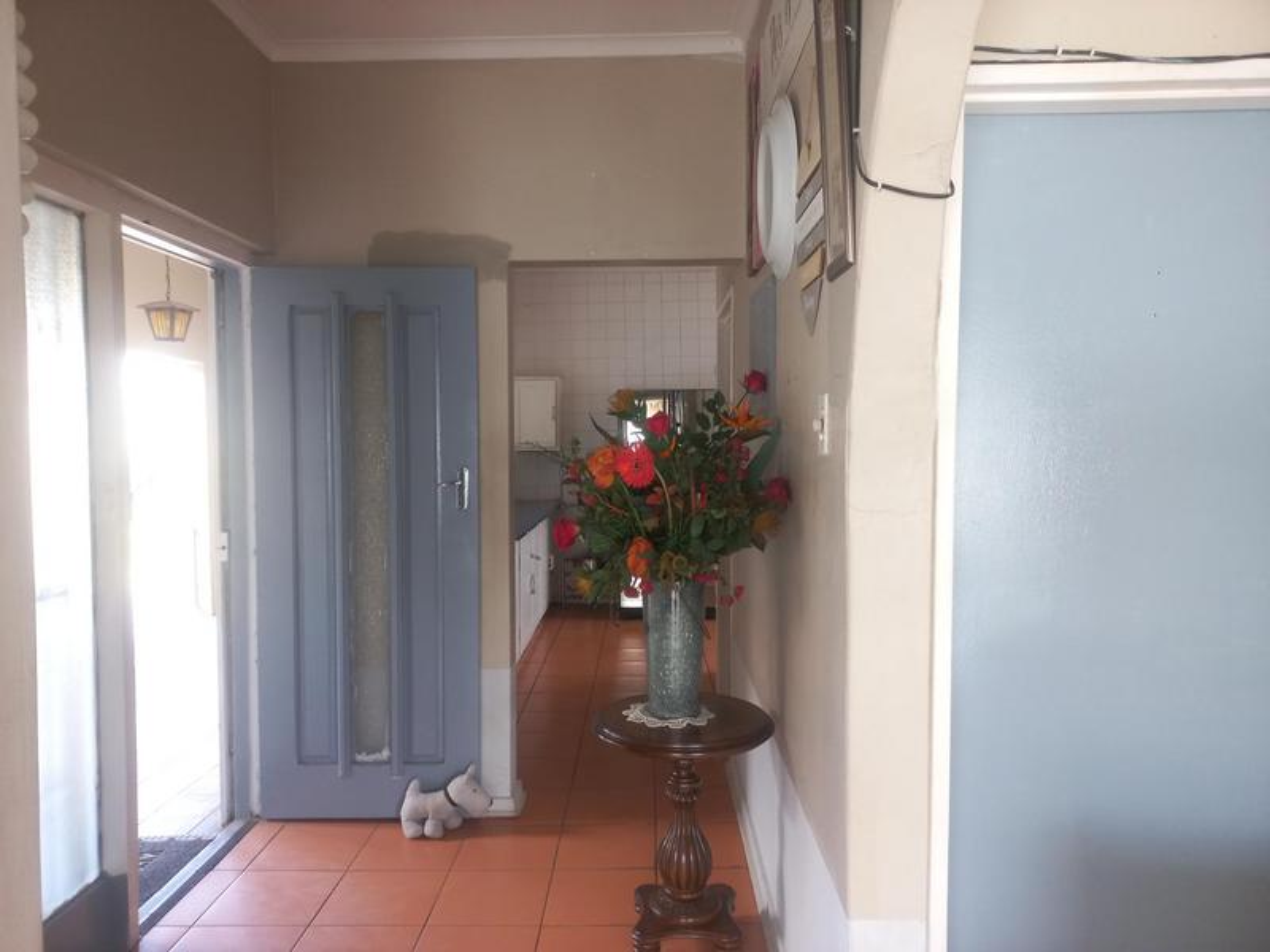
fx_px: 917
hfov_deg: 69.4
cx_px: 635
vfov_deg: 54.9
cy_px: 476
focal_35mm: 25
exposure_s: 1/33.3
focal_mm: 4.6
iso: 160
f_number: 1.8
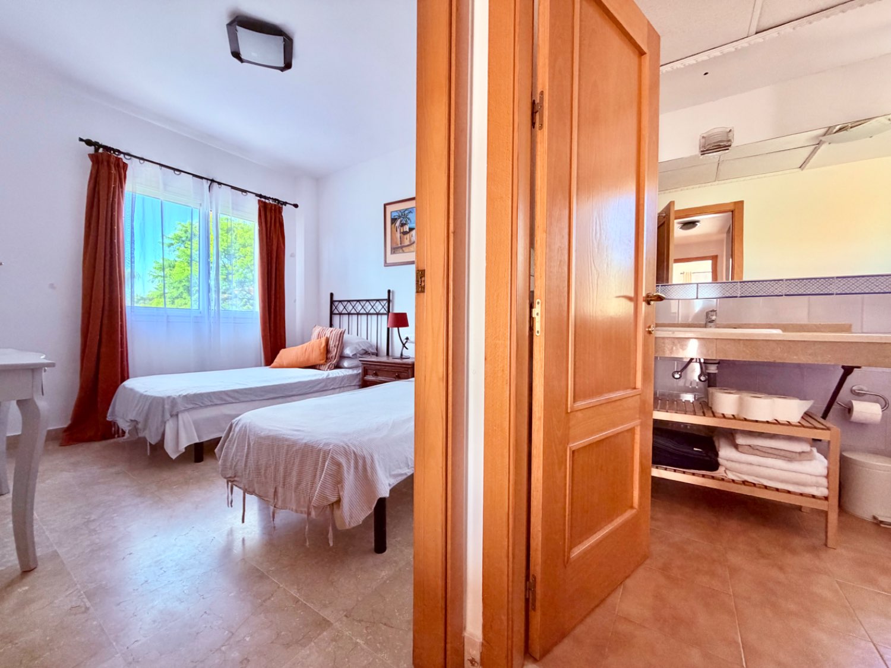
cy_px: 334
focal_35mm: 14
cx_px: 446
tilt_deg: -1.7
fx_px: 360
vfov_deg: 85.7
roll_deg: -0.4
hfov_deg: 102.1
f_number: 2.2
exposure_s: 1/121
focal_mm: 2.22
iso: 320
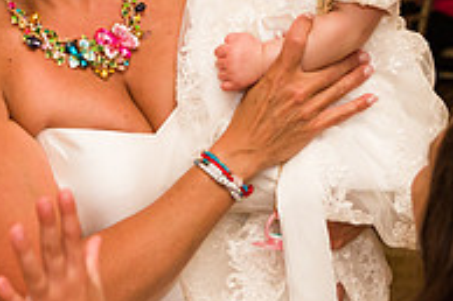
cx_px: 156
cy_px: -68
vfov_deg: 11.5
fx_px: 1458
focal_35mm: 116
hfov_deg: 17.6
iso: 1250
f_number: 4
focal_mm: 35
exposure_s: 1/125
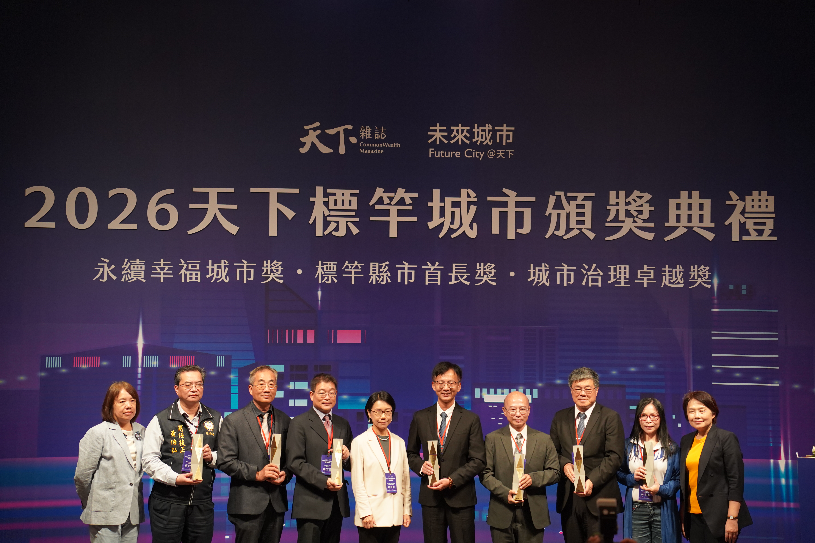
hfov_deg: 30.5
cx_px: 408
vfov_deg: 20.6
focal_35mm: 66
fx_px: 1494
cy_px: 272
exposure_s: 1/160
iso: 2000
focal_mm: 66
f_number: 4
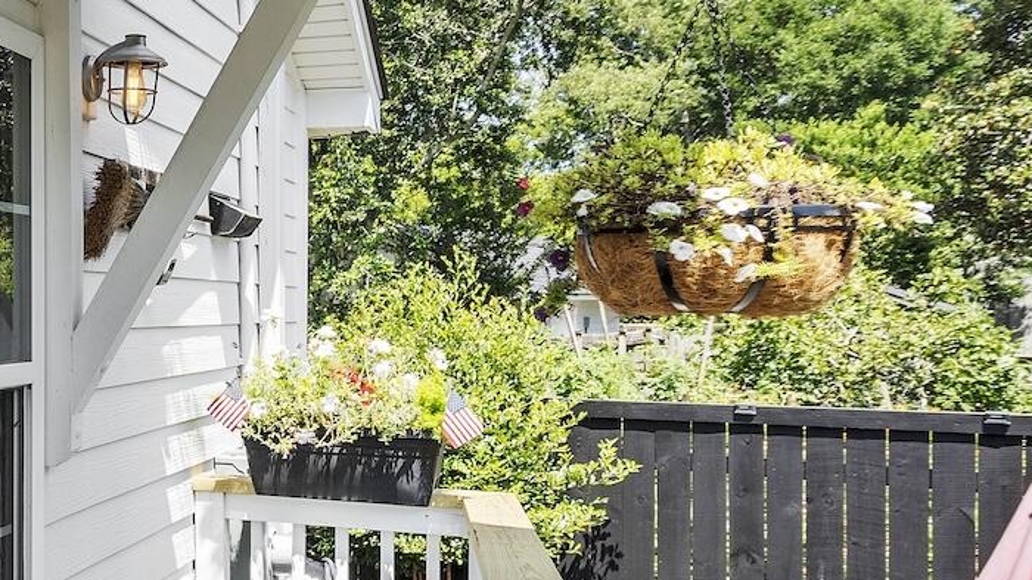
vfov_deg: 25.9
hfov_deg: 34.8
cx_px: -227
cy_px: 307
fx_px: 1258
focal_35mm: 46
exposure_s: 1/200
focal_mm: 16
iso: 100
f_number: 7.1
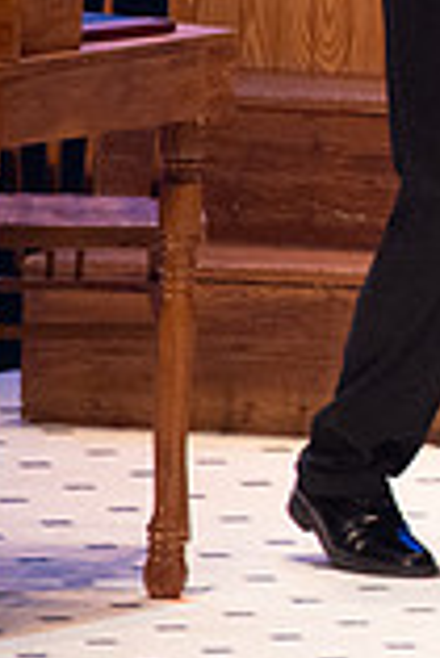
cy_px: -101
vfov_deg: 1.3
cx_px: 1127
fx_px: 28407
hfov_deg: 0.9
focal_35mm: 1553
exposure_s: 1/160
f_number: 6.3
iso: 10000
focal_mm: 420
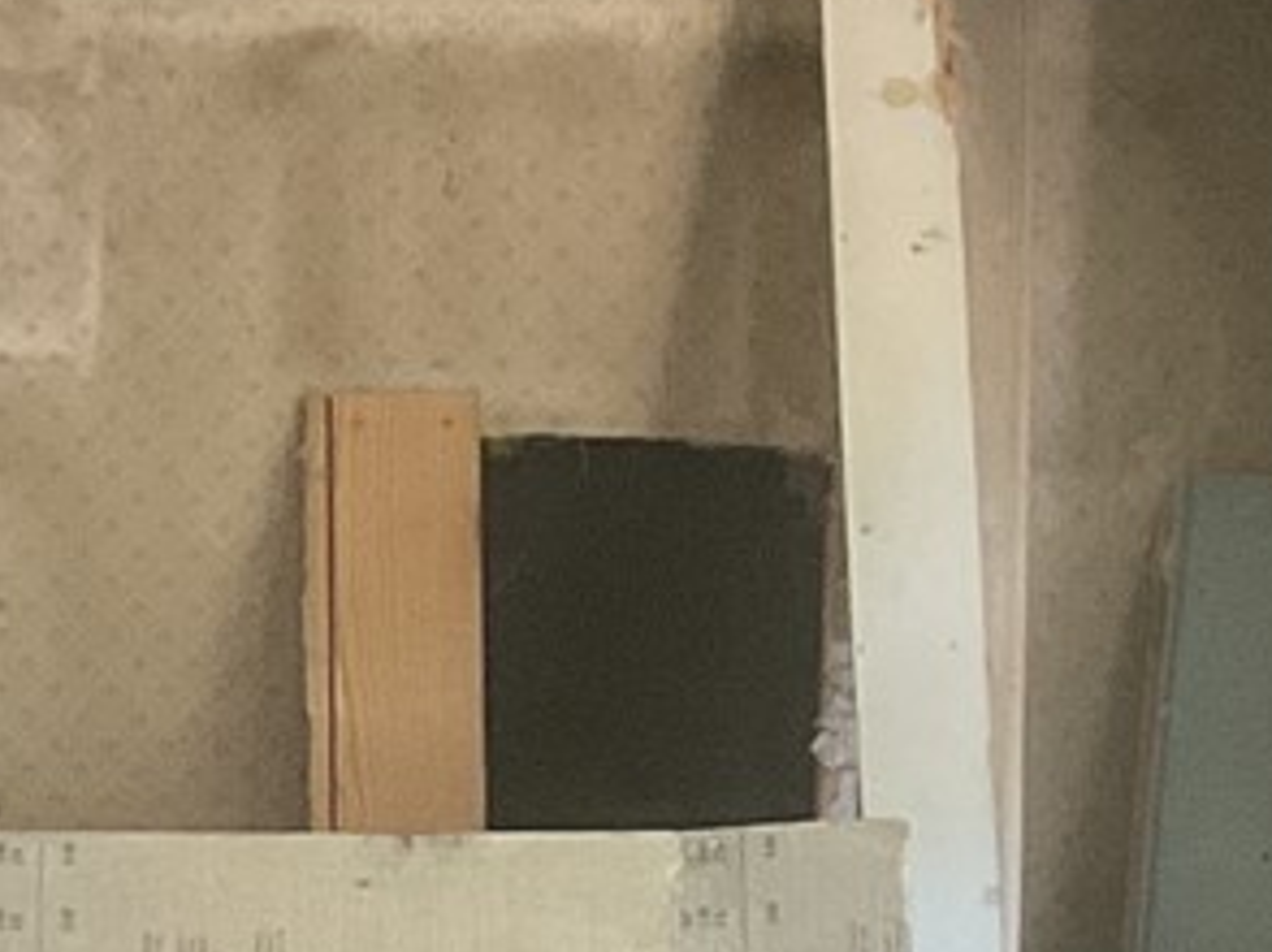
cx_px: 437
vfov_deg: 9.2
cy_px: 1285
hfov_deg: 12.5
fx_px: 5801
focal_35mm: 158
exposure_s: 1/60
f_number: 1.8
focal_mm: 3
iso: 160
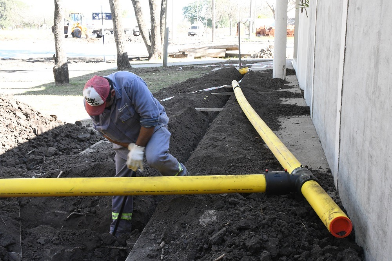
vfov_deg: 31.2
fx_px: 468
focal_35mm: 43
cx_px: 196
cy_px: 130
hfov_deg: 45.4
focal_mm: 29
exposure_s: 1/125
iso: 2000
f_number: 14
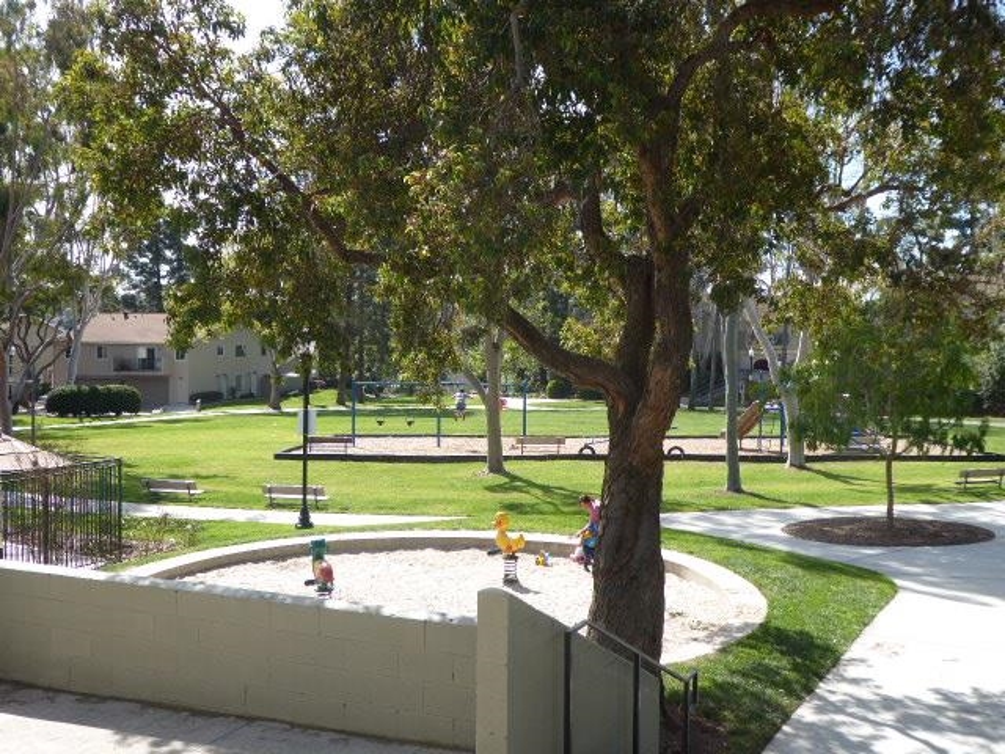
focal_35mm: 39
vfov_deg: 36.8
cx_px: 502
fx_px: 1132
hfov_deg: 47.9
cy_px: 377
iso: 80
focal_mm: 6.7
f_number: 3.7
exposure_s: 1/250
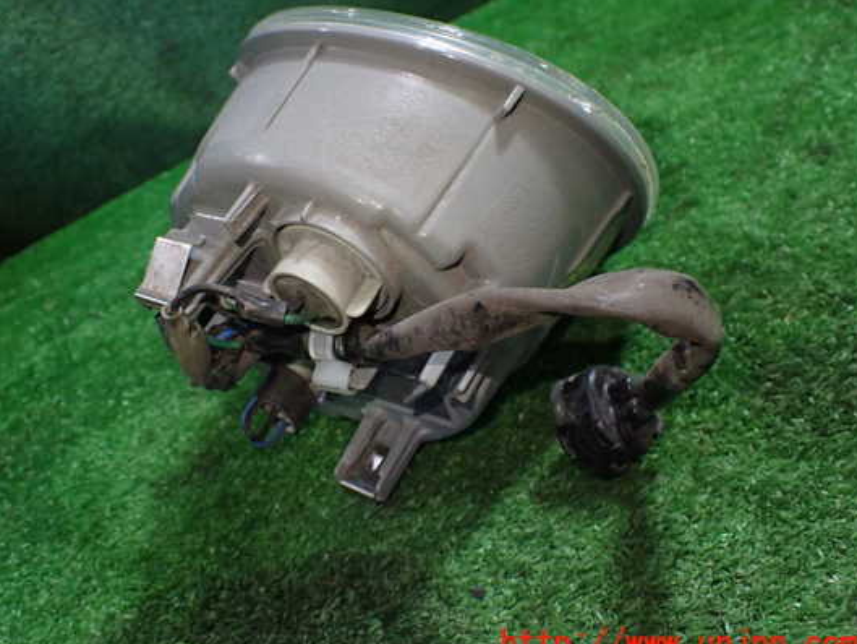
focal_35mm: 34
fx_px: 842
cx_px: 381
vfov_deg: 41.8
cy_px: 300
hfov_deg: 53.8
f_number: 2.3
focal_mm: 5.4
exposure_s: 1/125
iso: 800
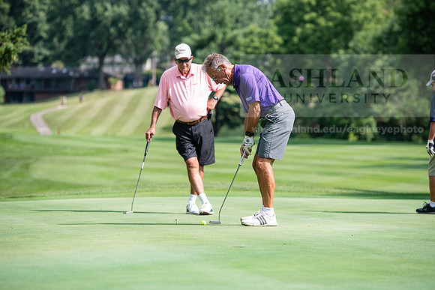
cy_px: 145
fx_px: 1873
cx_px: 218
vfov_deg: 8.9
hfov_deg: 13.2
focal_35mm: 155
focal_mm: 155
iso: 250
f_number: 4
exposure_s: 1/1250
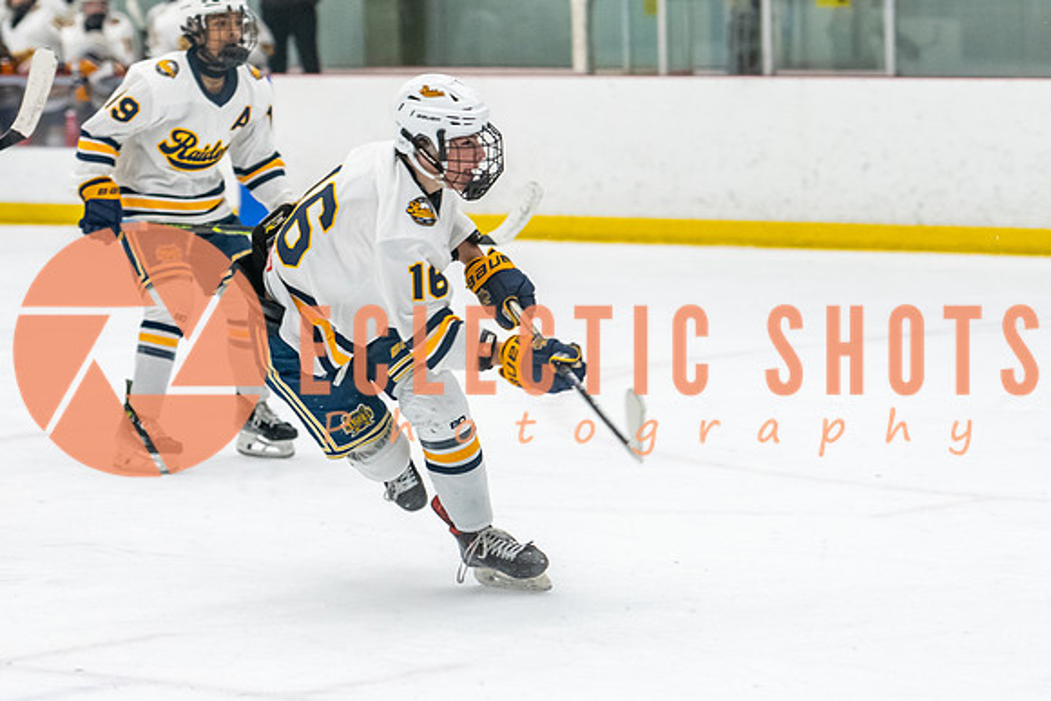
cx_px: 516
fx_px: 4780
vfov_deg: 8.4
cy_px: 315
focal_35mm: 164
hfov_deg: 12.5
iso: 3200
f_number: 2.8
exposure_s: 1/800
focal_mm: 102
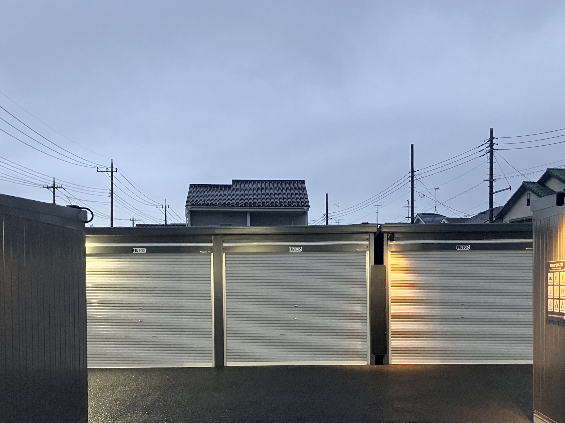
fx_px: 686
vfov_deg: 33.9
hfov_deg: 44.8
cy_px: 296
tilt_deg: -0.9
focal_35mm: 42
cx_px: 301
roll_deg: -0.3
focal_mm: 3.99
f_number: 1.8
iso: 320
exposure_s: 1/50
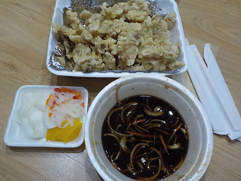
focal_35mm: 30
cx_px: 120
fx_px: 209
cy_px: 90
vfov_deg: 46.8
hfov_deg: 60.0
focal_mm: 4.1
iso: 800
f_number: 3.3
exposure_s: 1/50
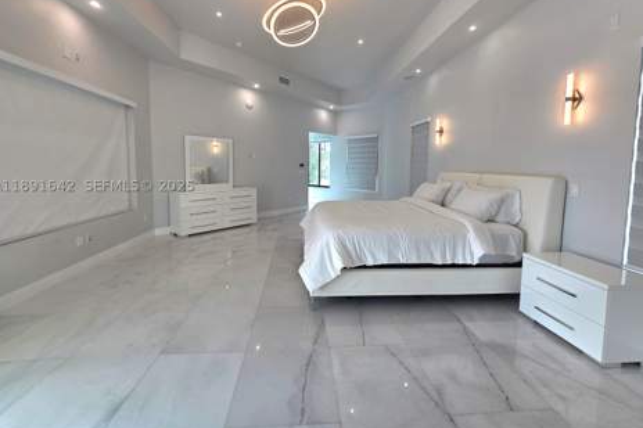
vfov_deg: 80.7
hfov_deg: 104.3
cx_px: 322
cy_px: 186
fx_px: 250
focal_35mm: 14
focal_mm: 2.2
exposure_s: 1/120
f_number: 2.2
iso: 64
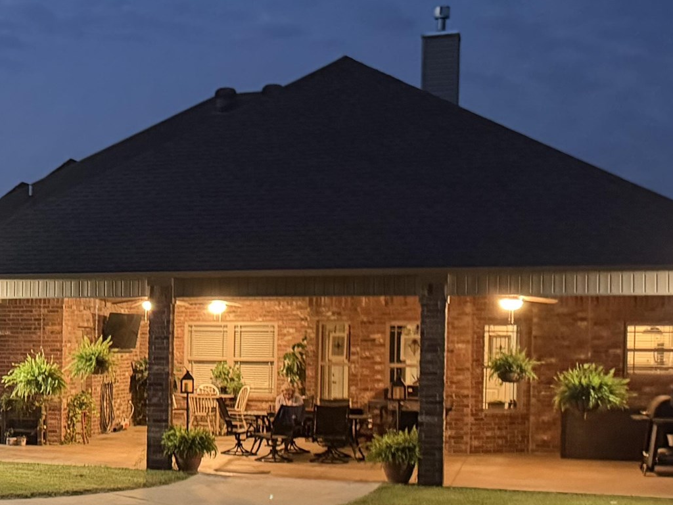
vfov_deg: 20.3
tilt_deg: -2.3
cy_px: 356
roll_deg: +0.0
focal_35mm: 72
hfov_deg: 23.8
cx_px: -200
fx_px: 1400
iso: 1600
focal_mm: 6.76
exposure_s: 1/30
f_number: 1.78
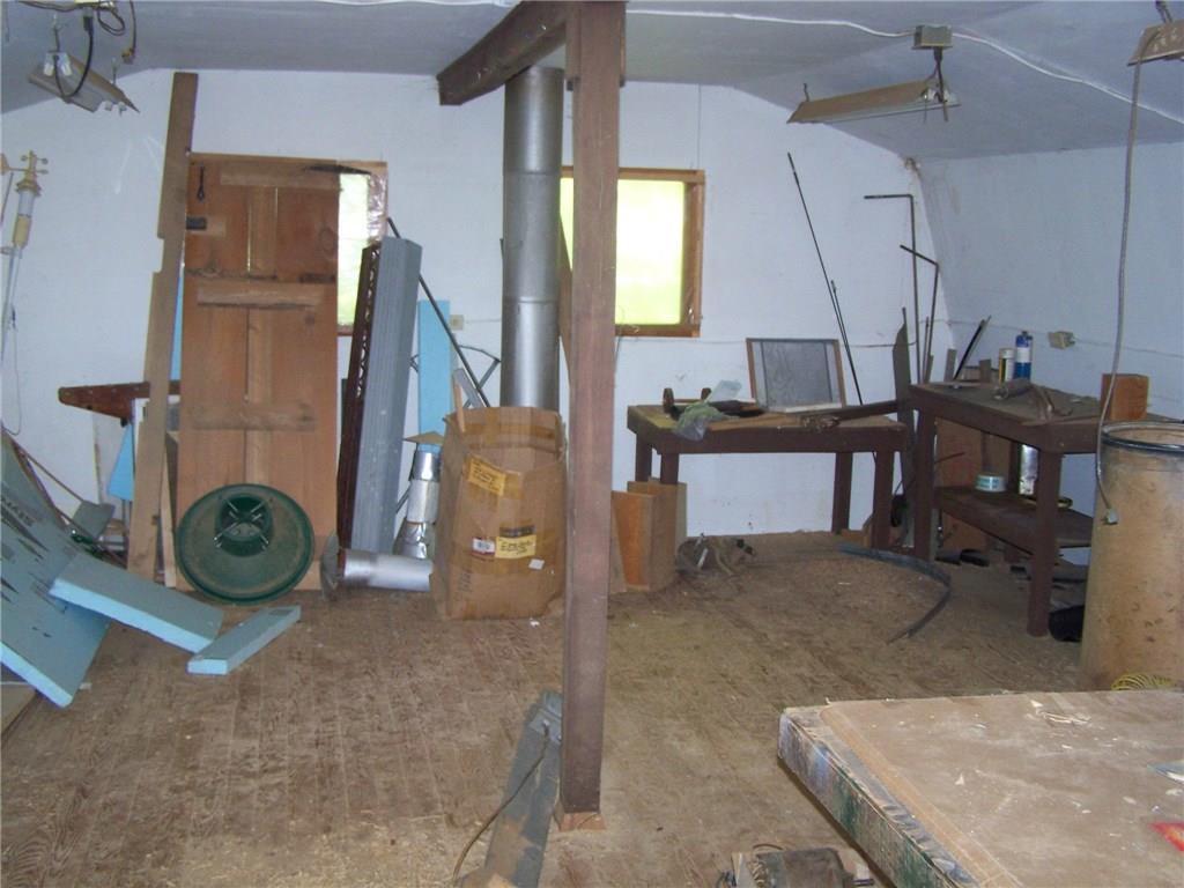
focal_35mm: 38
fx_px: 1300
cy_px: 444
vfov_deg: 37.7
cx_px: 592
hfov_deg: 49.0
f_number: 2.8
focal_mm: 6.3
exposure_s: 1/60
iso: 160
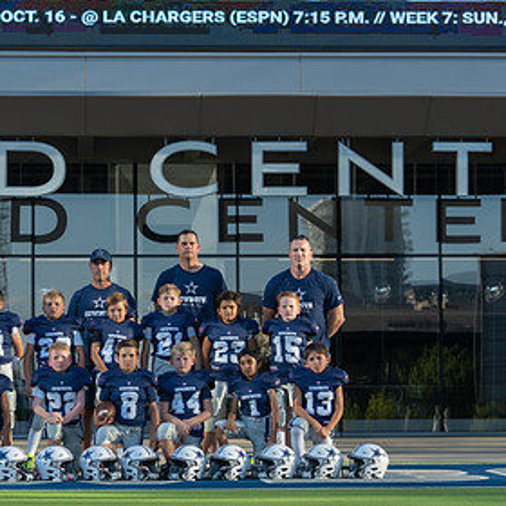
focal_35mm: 125
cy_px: 307
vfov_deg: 13.9
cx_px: 161
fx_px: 2067
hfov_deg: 13.9
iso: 100
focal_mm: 70
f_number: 4
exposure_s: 1/320
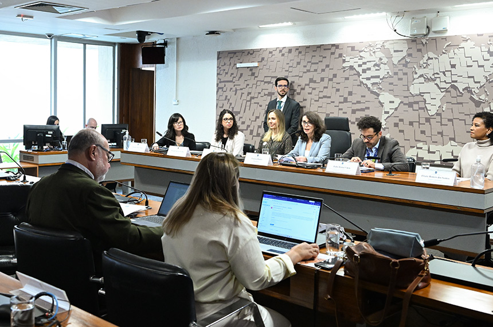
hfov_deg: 53.2
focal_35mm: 36
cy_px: 164
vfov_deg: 36.7
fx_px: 492
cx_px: 246
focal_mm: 24
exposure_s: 1/200
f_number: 3.5
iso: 4000
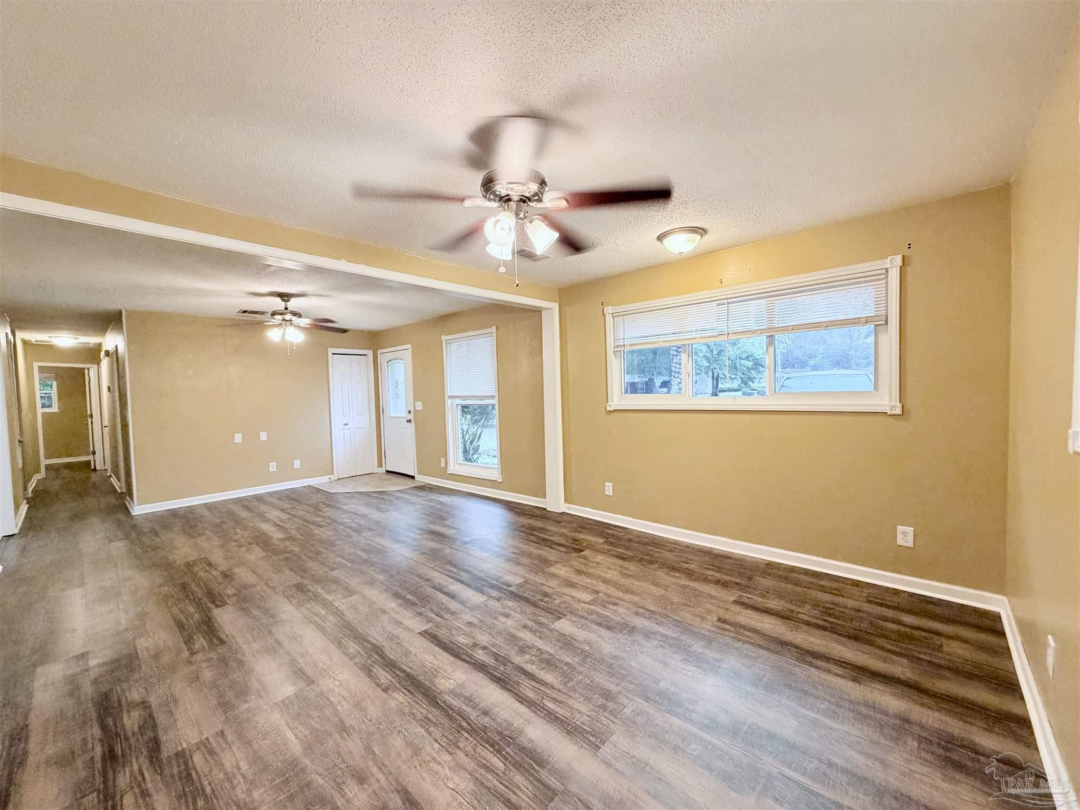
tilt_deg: -2.0
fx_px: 437
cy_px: 405
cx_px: 540
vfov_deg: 85.7
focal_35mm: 14
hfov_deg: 102.1
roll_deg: +1.8
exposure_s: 1/60
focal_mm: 2.22
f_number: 2.2
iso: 250
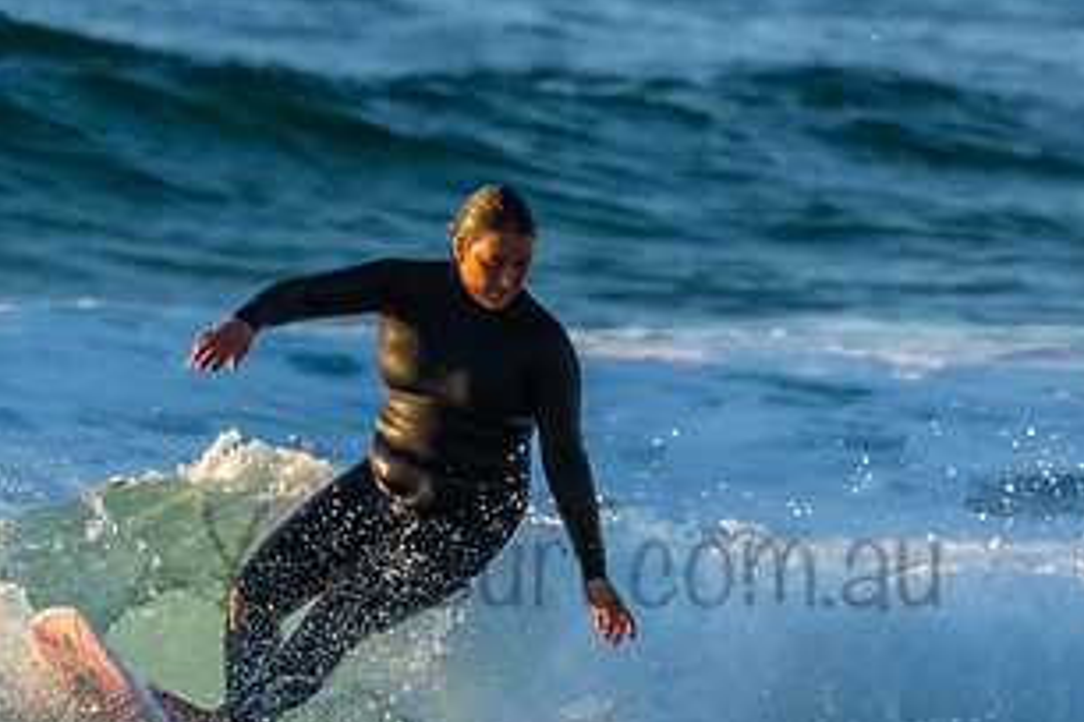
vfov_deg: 1.3
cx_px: 567
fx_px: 32517
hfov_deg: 1.9
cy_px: 526
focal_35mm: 1080
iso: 900
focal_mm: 380
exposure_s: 1/1250
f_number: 5.6
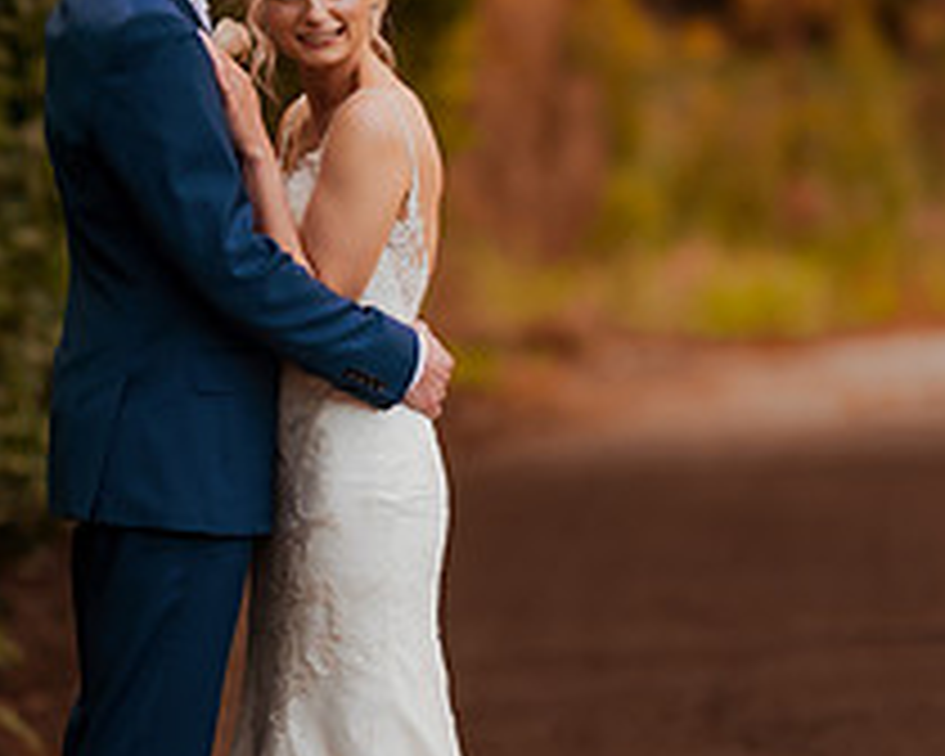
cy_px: 315
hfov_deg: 7.1
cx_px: 331
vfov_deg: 5.7
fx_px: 7579
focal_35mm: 271
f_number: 1.8
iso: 320
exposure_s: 1/1250
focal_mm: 135
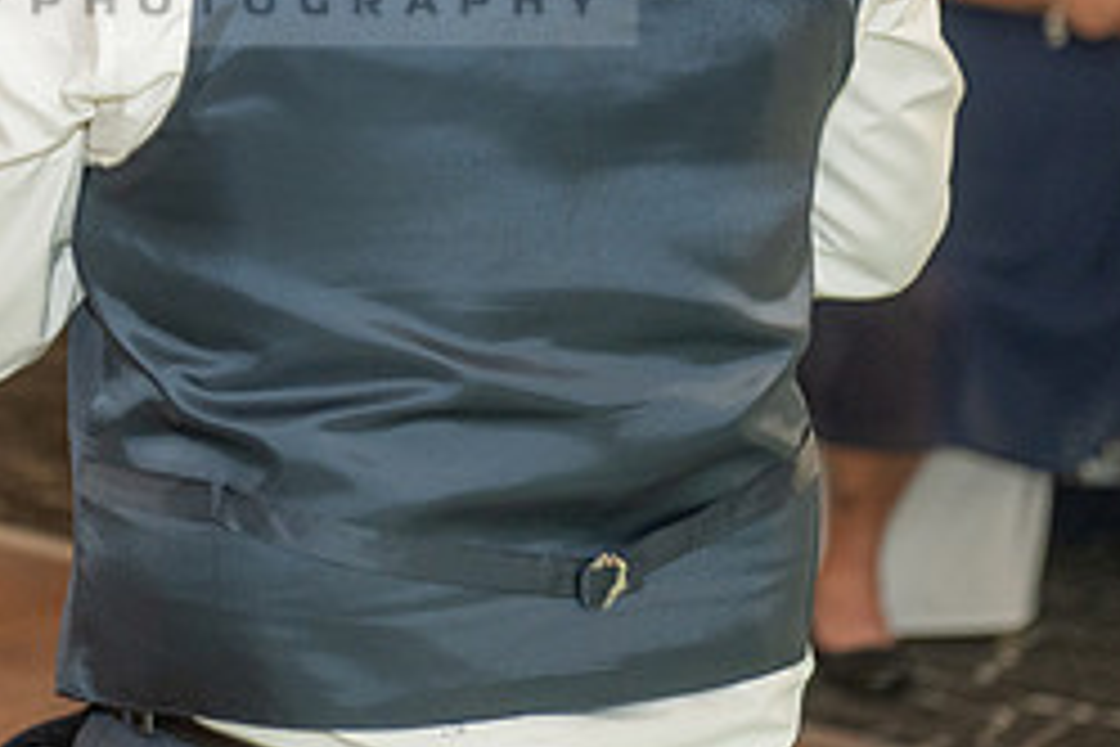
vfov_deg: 8.4
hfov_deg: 12.6
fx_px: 5071
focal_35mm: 163
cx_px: 256
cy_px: -61
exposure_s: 1/125
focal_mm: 70
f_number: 3.5
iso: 1600
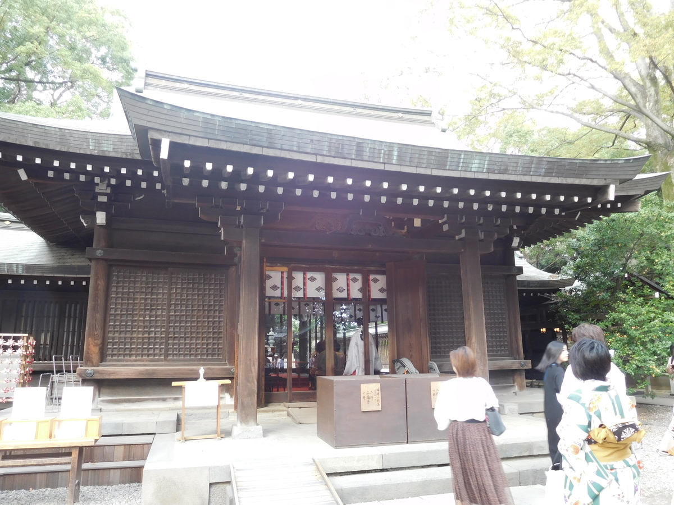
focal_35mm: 25
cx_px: 337
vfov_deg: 54.9
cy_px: 252
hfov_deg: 69.4
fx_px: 487
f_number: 3.4
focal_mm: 4.5
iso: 125
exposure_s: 1/30
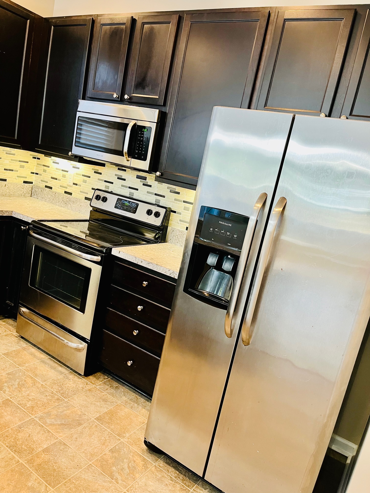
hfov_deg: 53.1
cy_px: 246
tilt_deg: -12.1
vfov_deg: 67.3
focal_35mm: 26
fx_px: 371
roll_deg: -12.0
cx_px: 185
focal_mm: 5.1
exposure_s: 1/60
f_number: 1.6
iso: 250
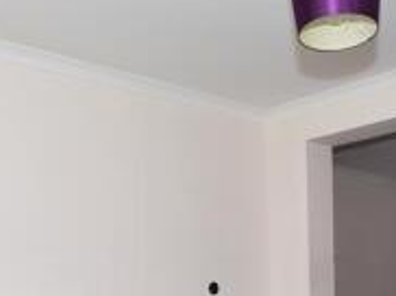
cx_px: 218
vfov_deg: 26.3
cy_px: 304
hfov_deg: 36.8
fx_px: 594
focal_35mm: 52
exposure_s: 1/100
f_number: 5.6
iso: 400
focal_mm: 10
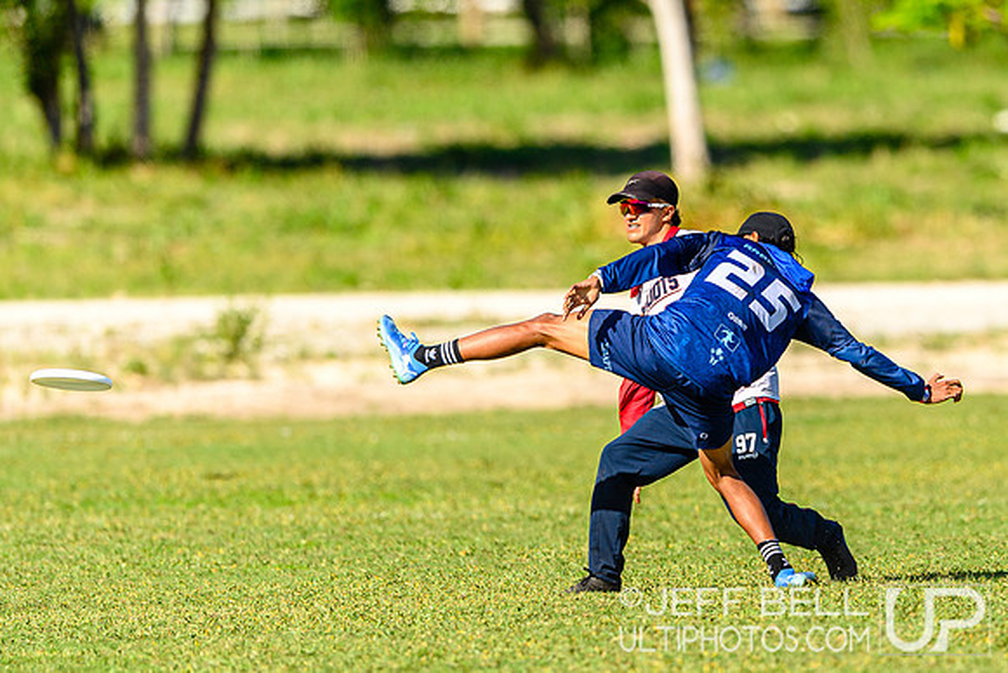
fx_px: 21113
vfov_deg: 1.8
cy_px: 336
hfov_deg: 2.7
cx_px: 739
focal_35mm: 754
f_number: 3.2
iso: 125
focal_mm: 400
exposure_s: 1/2500
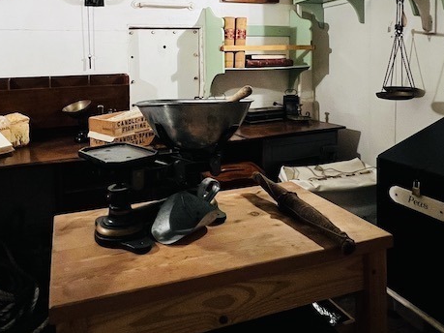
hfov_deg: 61.6
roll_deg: +1.2
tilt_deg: -5.7
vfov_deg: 46.3
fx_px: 372
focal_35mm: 29
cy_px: 78
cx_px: 203
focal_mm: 1.57
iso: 640
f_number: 1.8
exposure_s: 1/50
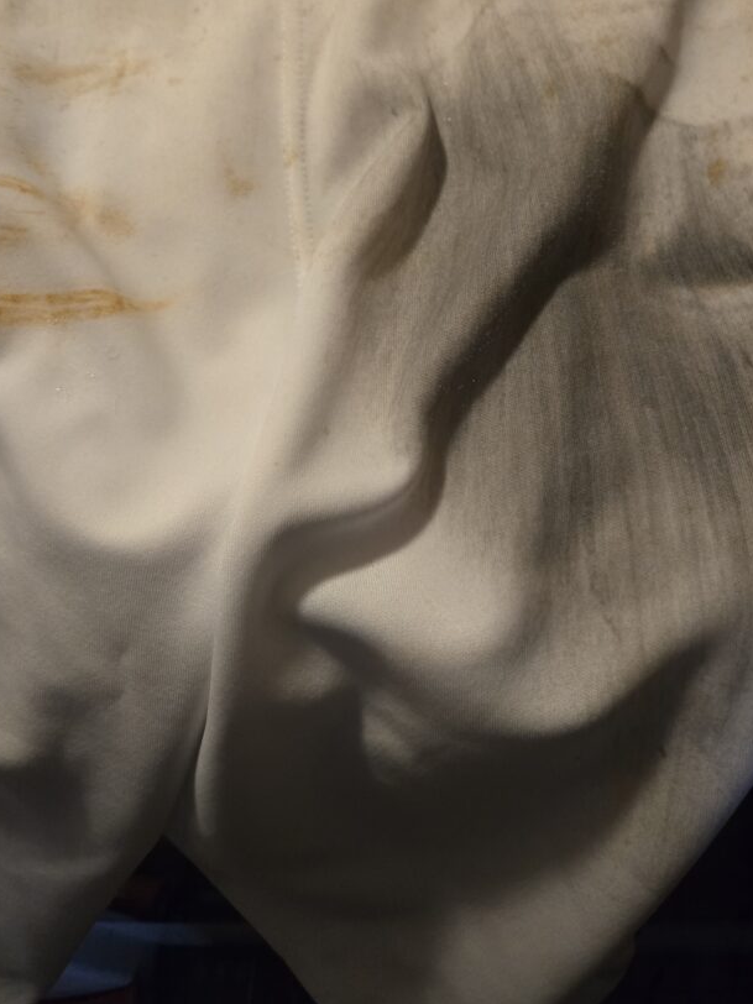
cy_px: 393
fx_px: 841
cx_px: 402
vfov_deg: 61.0
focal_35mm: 29
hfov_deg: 48.2
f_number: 1.8
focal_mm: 5.4
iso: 640
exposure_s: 1/60
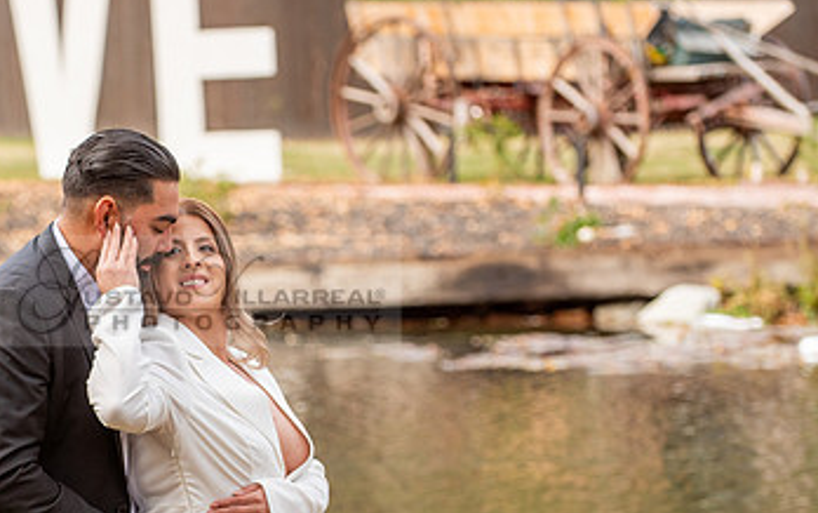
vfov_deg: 4.5
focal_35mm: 295
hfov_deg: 7.1
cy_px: 421
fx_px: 6581
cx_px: 77
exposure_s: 1/200
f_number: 3.5
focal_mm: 130
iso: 250
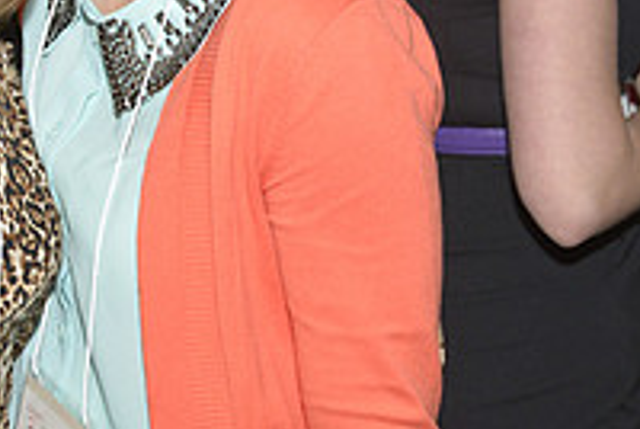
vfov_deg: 12.3
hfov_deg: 18.0
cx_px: -38
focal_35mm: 110
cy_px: -2
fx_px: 1958
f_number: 4.2
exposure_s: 1/60
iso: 800
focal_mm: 38
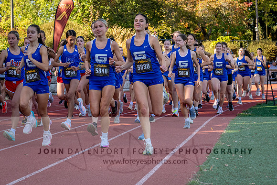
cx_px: 109
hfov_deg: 25.6
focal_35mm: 79
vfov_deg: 17.2
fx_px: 609
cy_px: 66
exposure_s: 1/800
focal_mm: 53
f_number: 5.6
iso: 640
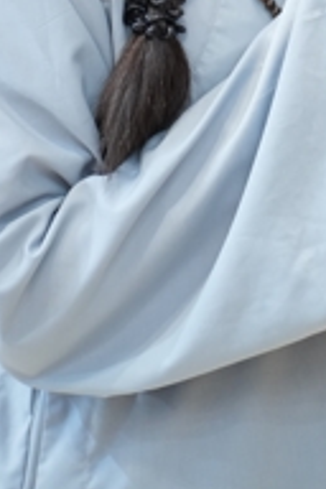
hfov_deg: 3.1
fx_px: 5935
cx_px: 294
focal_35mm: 437
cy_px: -92
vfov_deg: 4.7
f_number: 2.8
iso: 2000
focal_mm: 129
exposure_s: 1/50
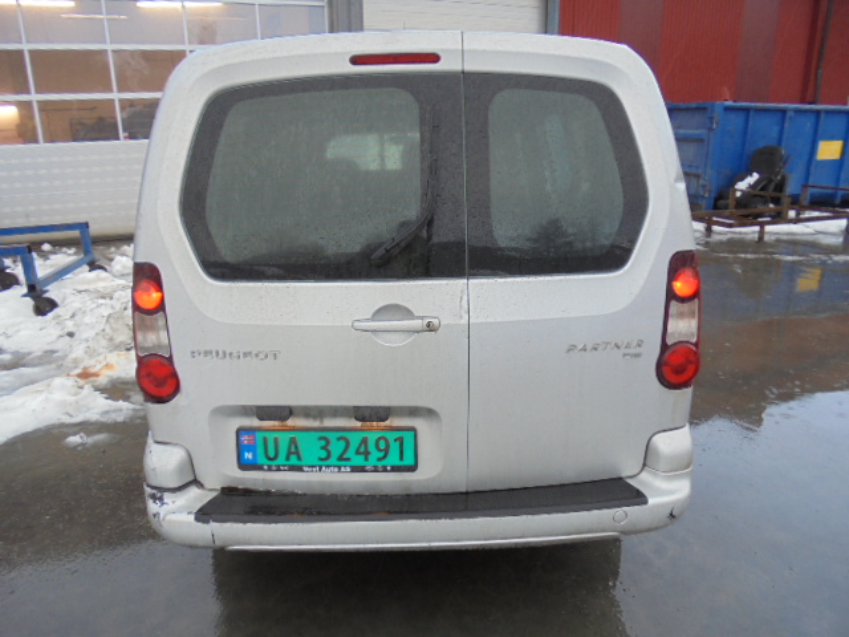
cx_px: 424
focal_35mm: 26
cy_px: 318
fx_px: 638
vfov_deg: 53.1
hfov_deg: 67.3
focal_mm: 4.6
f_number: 3.5
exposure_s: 1/30
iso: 100
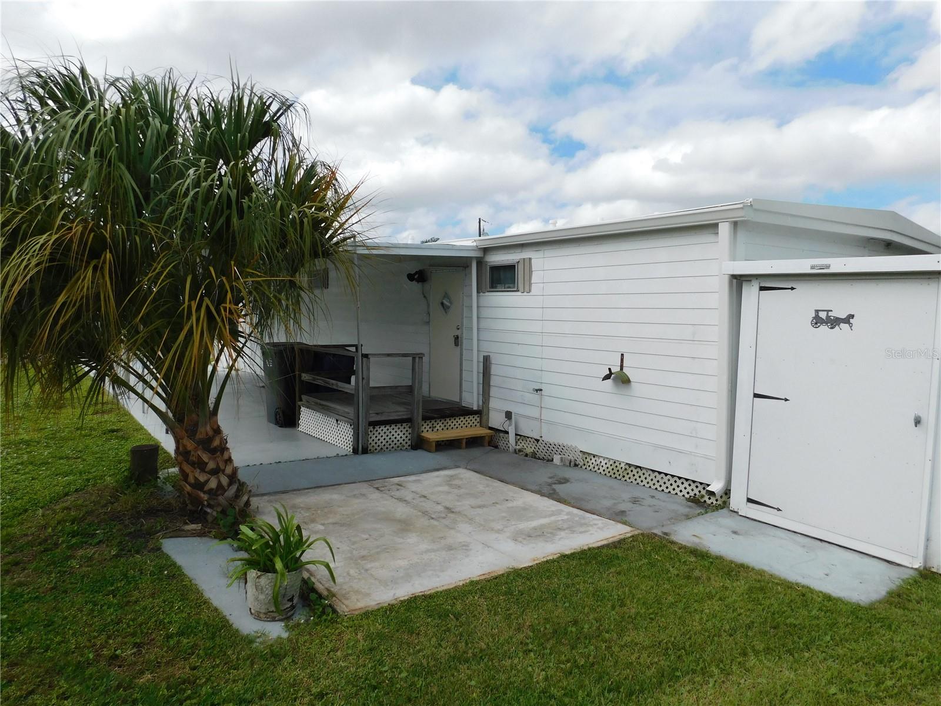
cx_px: 470
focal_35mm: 23
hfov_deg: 73.9
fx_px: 625
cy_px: 353
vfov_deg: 58.9
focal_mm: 4
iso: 125
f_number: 6
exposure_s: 1/640
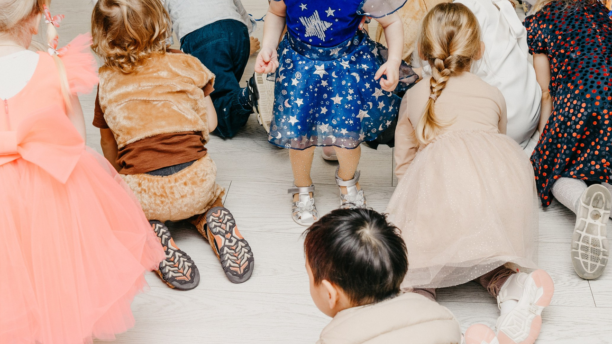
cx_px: 280
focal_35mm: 54
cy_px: 30
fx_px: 876
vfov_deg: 21.7
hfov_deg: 38.5
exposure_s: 1/160
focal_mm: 26
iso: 250
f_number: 4.5
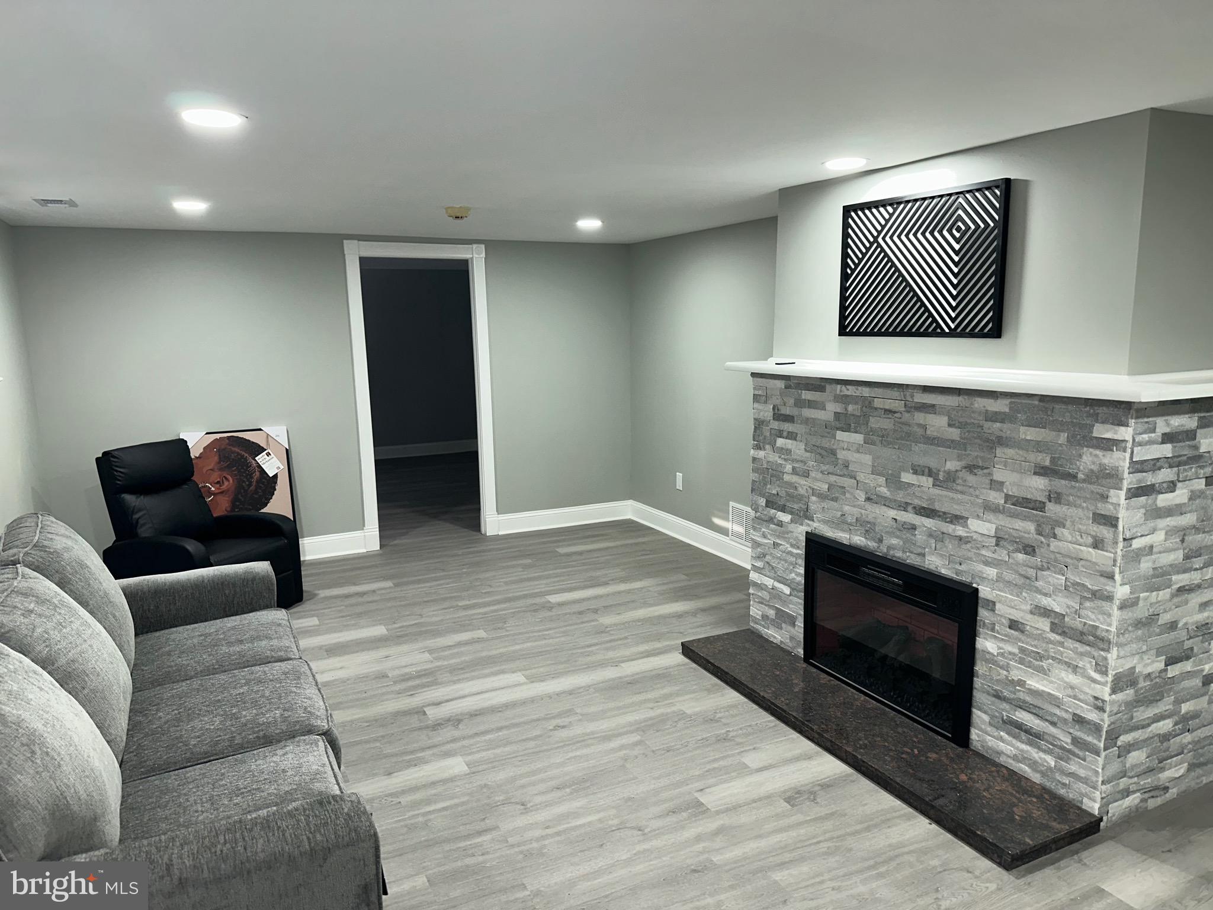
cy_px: 455
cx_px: 606
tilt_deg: -10.8
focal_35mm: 24
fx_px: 841
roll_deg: +1.4
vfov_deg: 56.8
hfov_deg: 71.6
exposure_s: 1/34
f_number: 1.78
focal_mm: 6.86
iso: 50
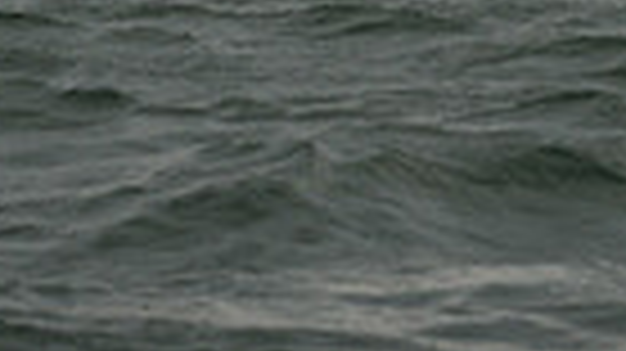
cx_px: 552
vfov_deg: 3.2
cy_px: -945
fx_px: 6171
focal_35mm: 372
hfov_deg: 5.8
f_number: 6.3
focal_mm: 85
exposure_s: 1/500
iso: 250
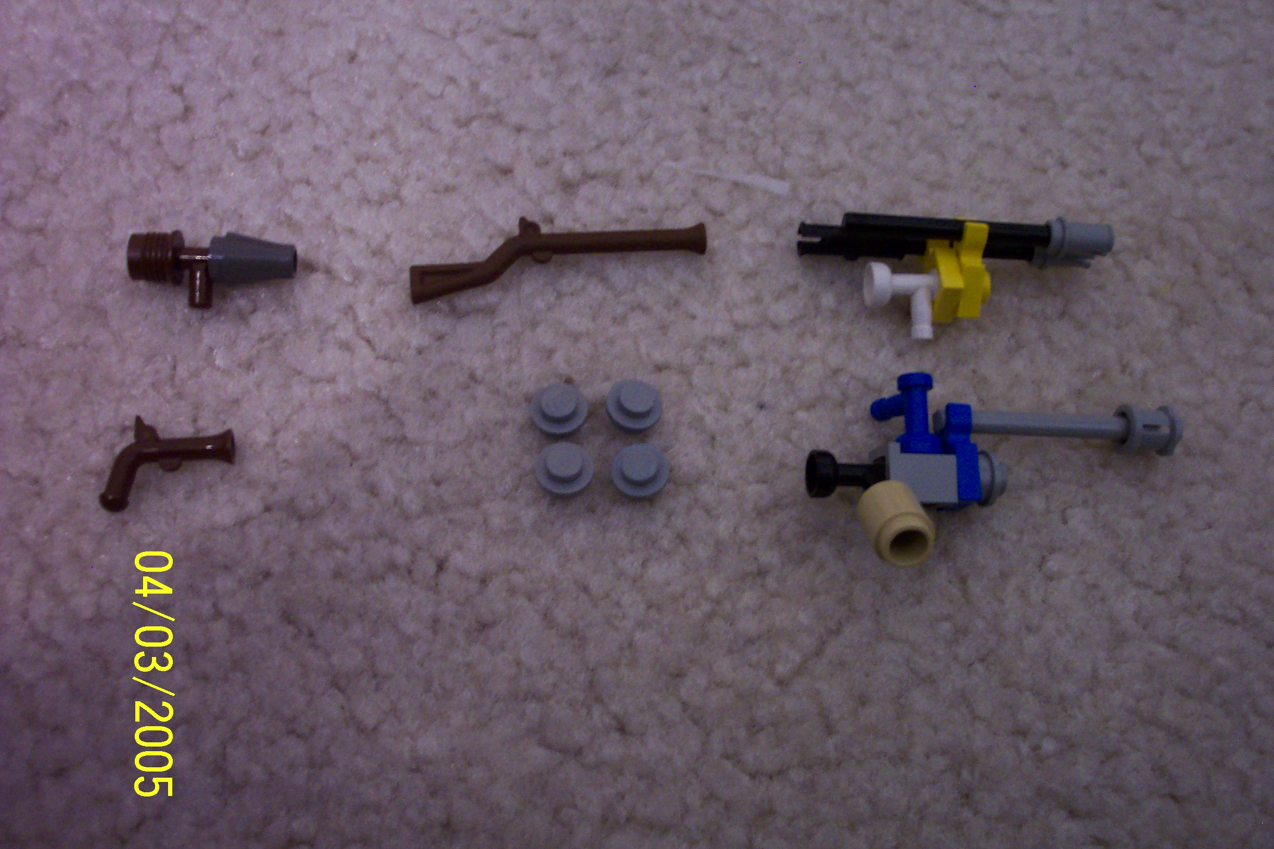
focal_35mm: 35
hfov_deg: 54.4
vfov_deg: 37.9
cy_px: 424
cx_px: 637
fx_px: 1239
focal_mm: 7.5
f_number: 2.8
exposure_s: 1/8
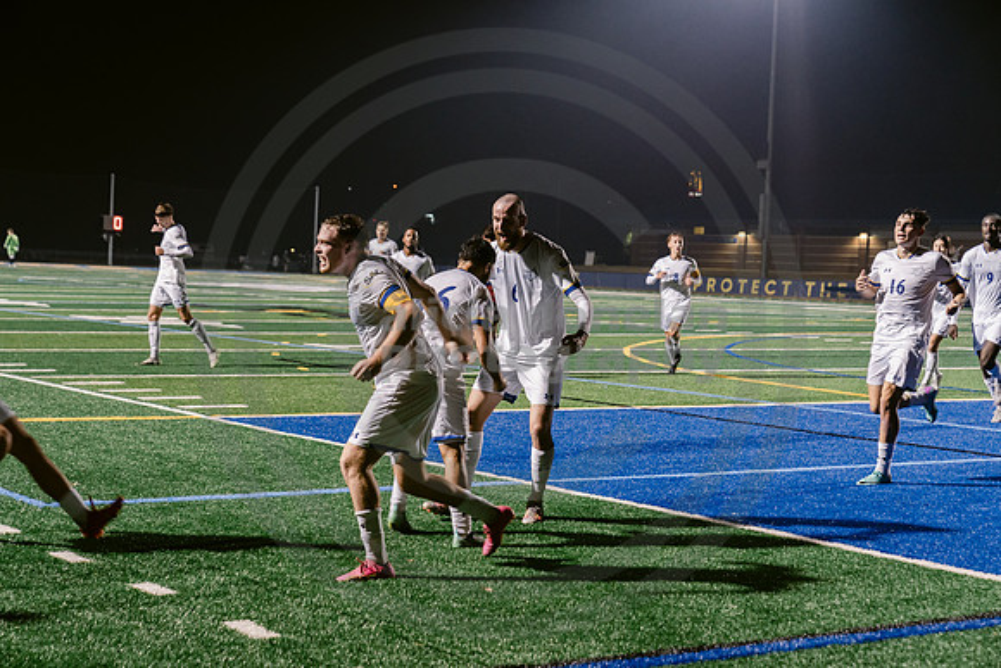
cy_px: 334
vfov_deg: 19.5
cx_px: 500
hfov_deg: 28.8
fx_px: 1947
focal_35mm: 70
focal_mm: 70
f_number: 4.5
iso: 2500
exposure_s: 1/200
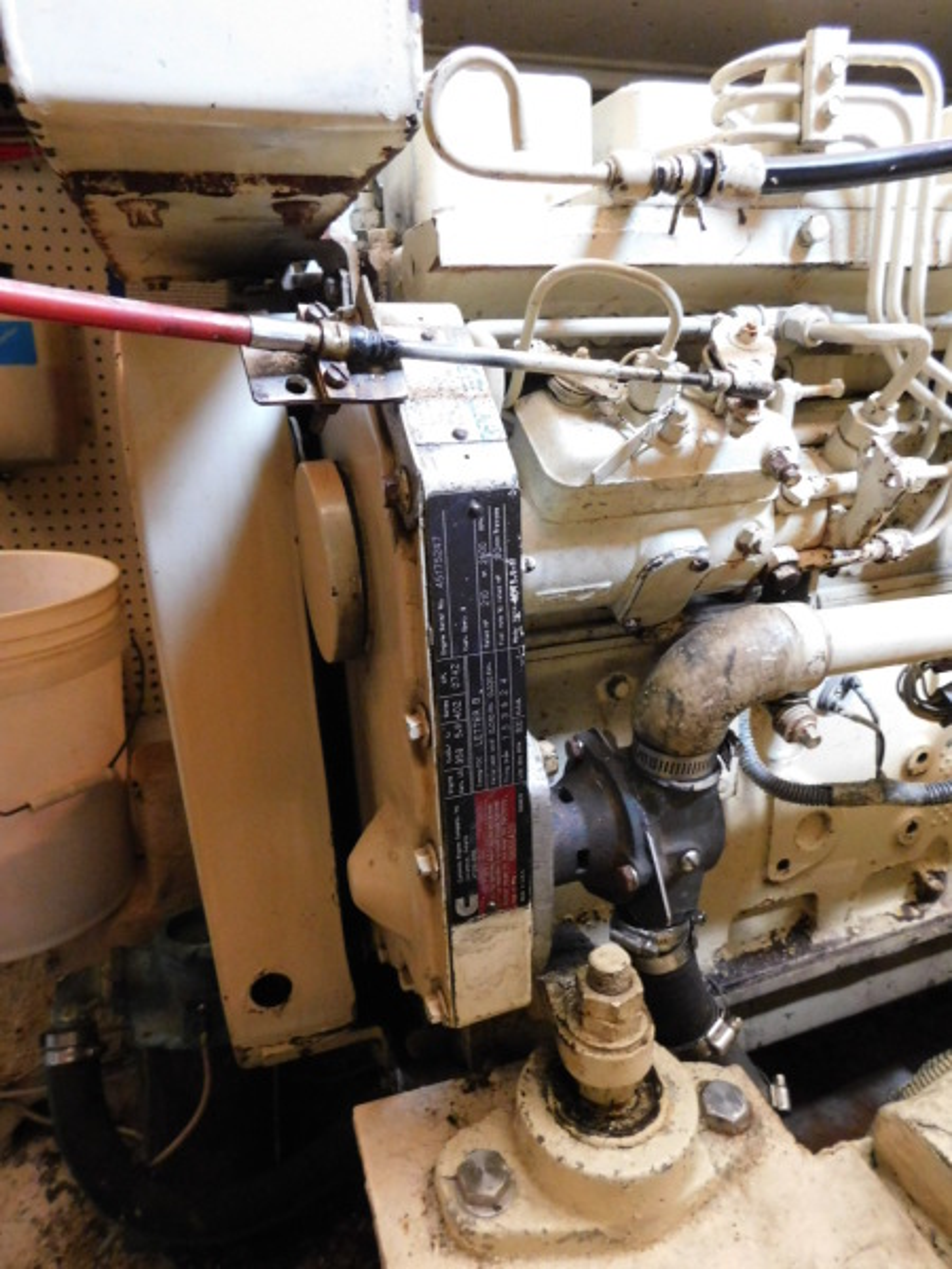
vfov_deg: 73.9
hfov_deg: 58.9
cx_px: 476
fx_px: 843
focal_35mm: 23
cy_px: 634
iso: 800
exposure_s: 1/3
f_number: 3
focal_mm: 4
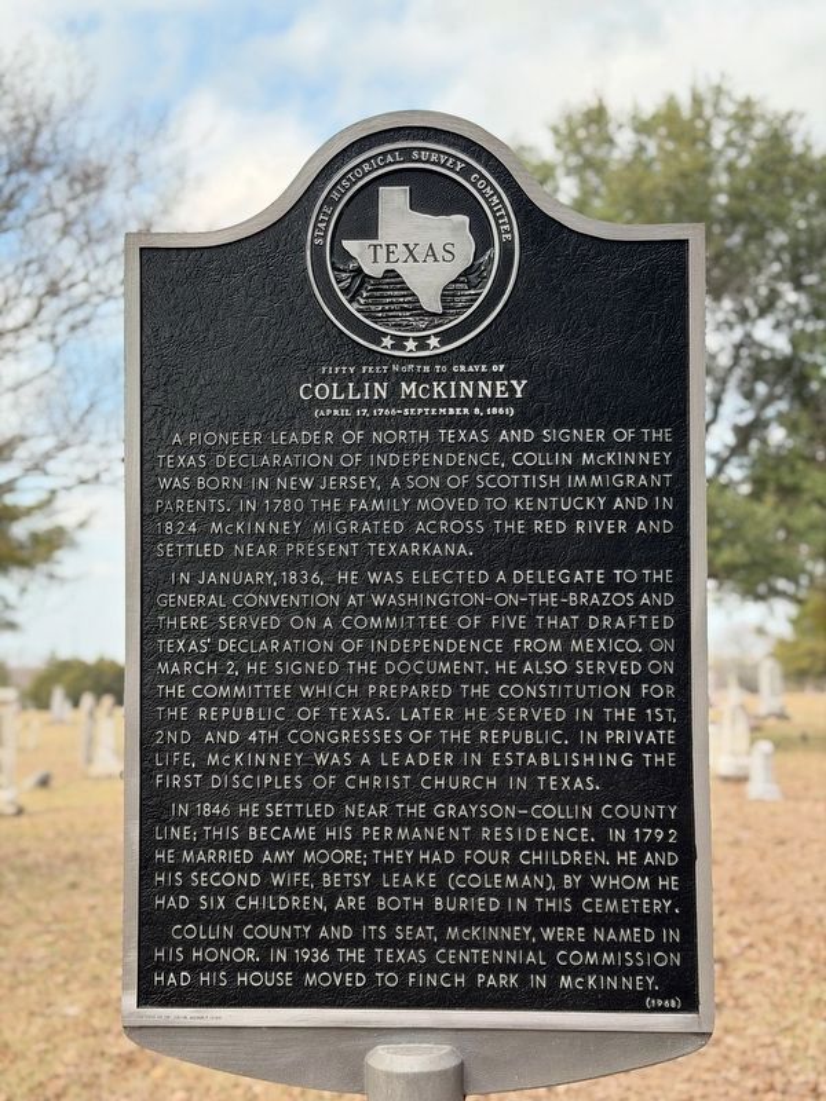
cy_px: 550
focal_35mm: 48
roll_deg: +1.7
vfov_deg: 39.7
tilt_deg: +4.5
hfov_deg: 30.3
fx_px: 1527
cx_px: 413
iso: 100
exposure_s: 1/561
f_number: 1.78
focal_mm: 6.76
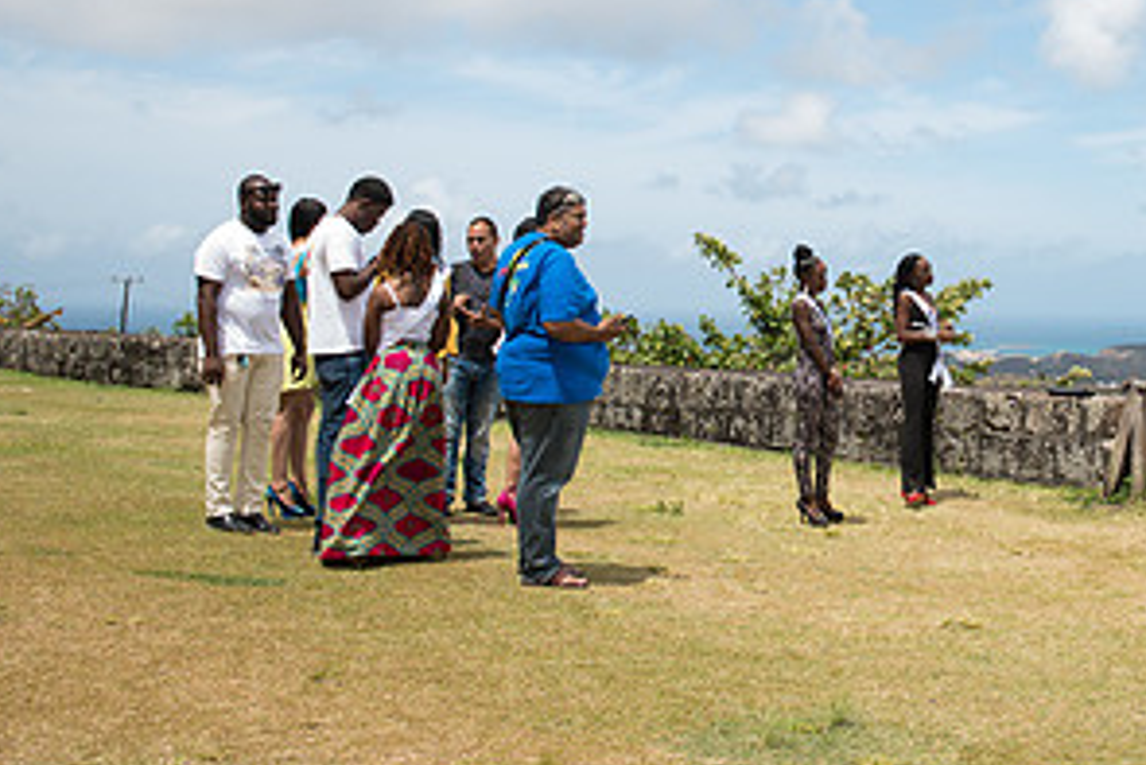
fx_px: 1943
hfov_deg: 31.9
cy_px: 200
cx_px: 944
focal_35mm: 61
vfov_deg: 22.1
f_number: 5.6
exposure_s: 1/125
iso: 64
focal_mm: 31
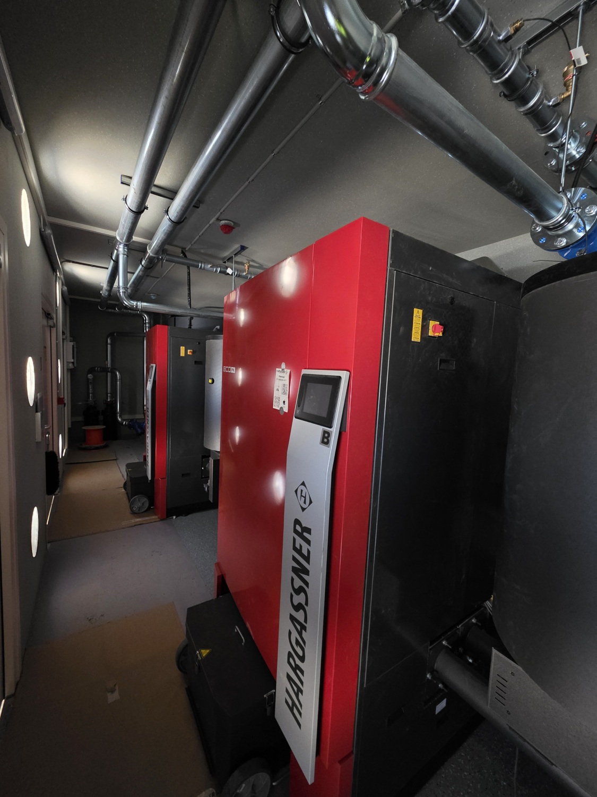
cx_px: 298
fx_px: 299
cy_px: 398
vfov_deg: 106.2
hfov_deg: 89.9
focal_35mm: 13
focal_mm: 2.2
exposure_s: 1/33.3
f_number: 1.9
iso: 1000
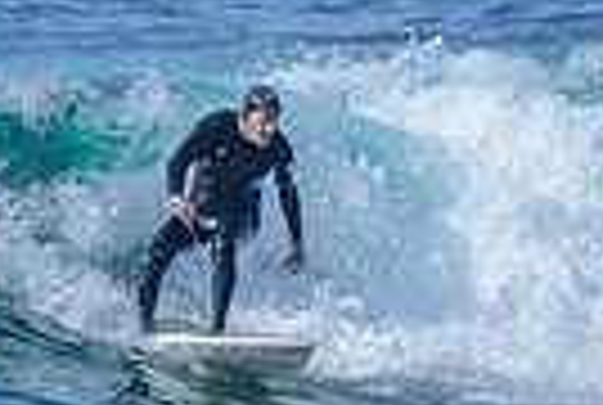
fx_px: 79622
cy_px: 465
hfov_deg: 0.4
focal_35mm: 4743
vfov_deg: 0.3
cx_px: 264
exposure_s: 1/2000
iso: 220
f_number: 6.3
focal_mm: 800
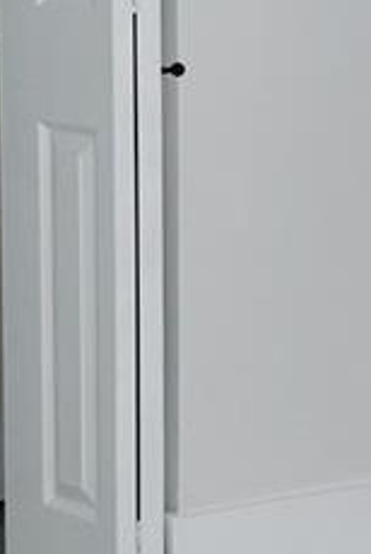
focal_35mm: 130
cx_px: 585
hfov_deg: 10.2
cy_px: 113
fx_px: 2003
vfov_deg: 15.6
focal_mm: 6.76
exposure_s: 1/60
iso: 250
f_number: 1.78
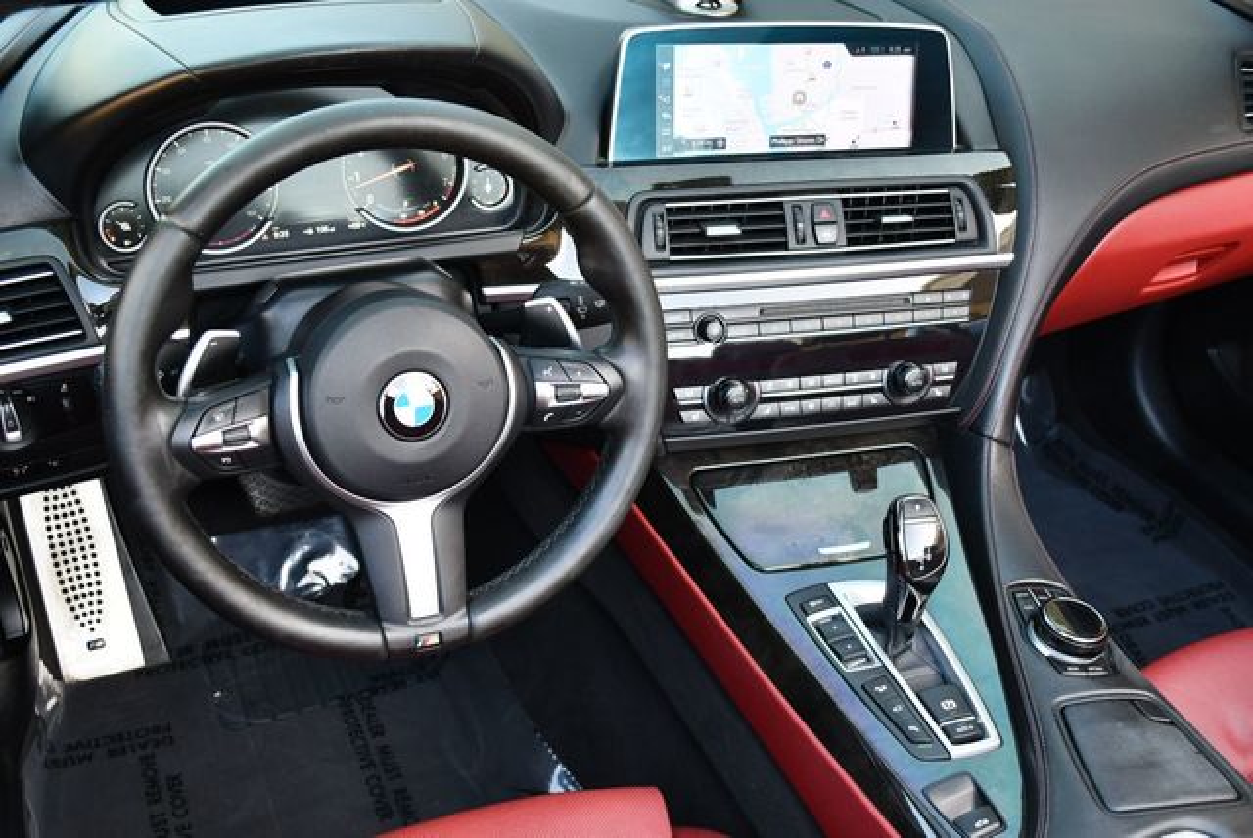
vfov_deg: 36.9
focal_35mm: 36
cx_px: 626
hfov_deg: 53.1
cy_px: 419
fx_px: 1254
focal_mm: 18
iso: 800
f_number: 3.5
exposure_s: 1/250
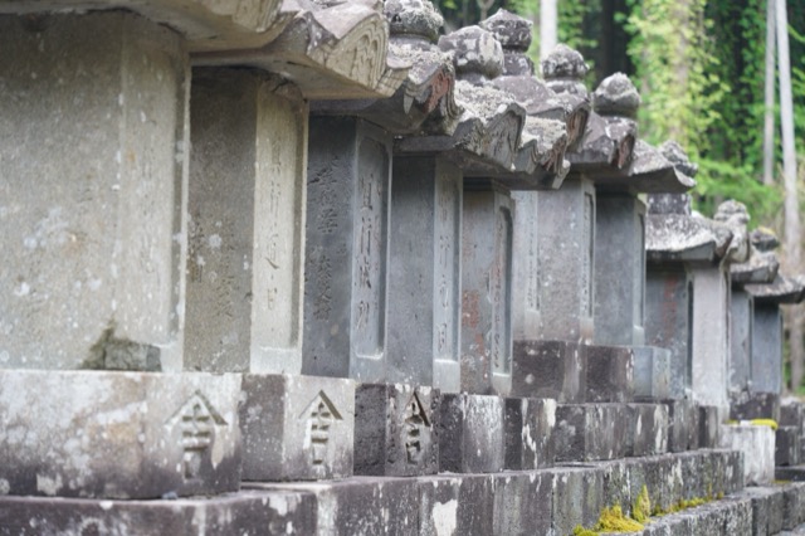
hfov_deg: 24.5
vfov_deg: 16.4
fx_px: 1855
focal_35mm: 83
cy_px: 268
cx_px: 402
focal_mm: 83
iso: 640
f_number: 4.5
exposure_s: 1/100
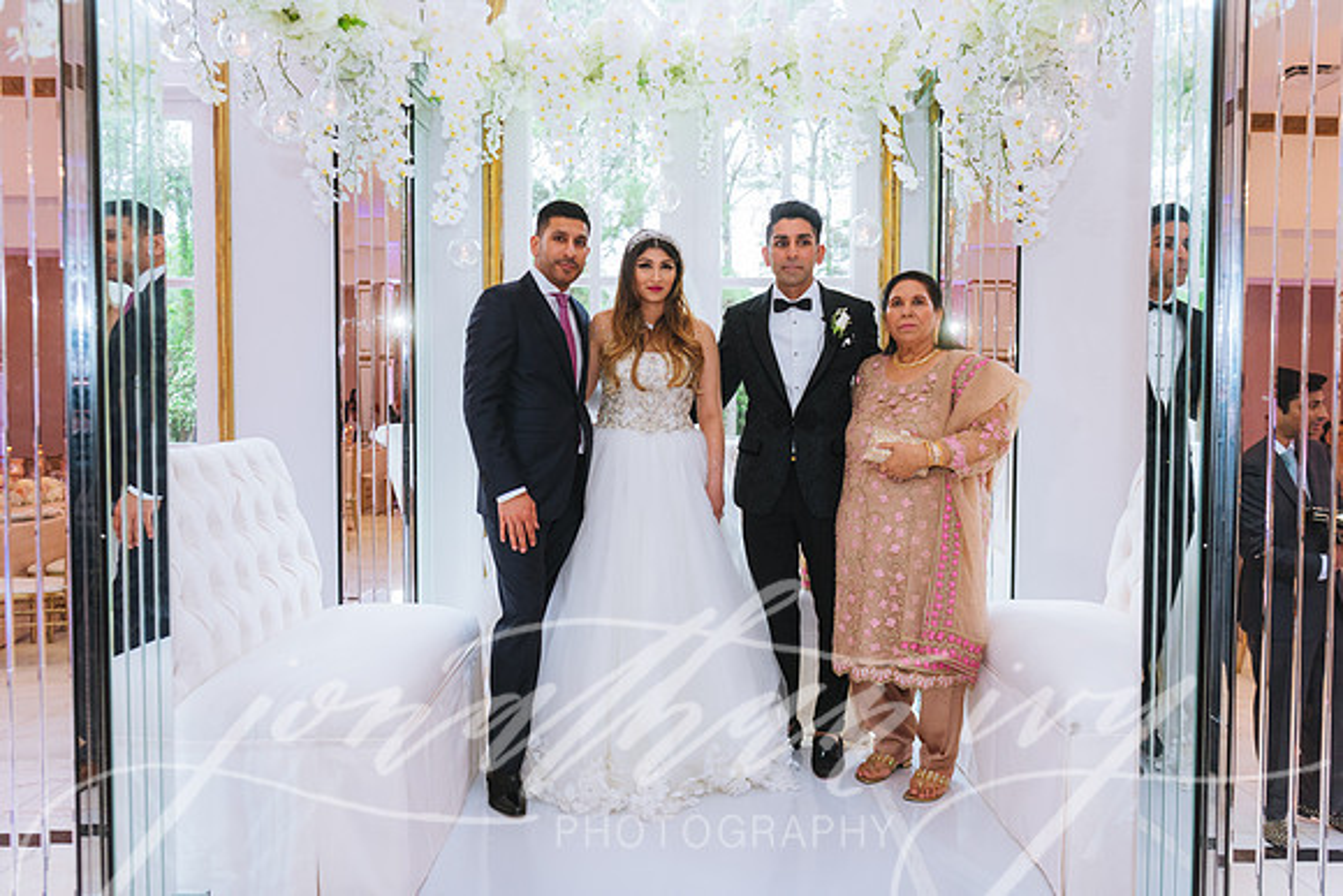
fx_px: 1082
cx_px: 672
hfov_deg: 63.6
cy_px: 448
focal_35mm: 29
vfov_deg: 45.0
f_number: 2.8
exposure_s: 1/200
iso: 800
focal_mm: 29
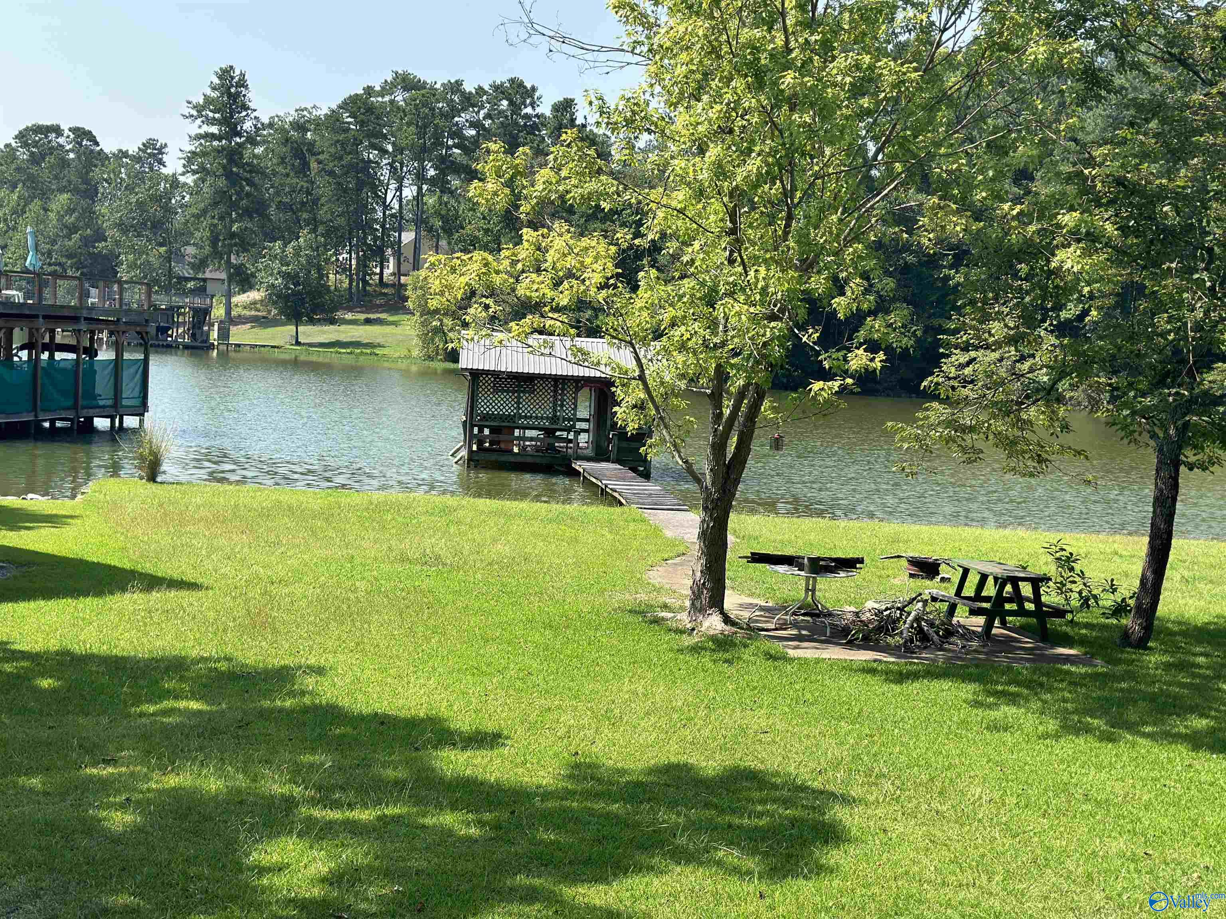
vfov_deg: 30.3
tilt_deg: -3.7
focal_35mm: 48
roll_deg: -3.2
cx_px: 613
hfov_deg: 39.7
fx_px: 1700
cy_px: 460
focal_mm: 6.86
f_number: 1.78
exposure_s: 1/2532
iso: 100
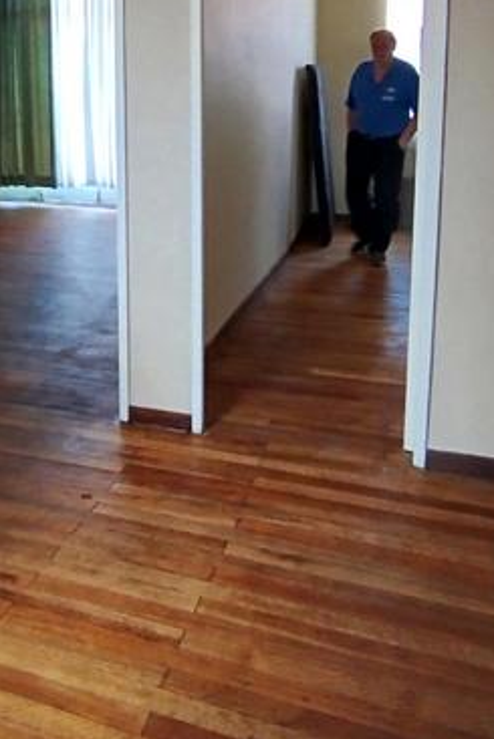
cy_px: 201
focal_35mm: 34
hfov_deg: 38.0
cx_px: 125
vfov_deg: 53.7
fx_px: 699
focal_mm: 1.65
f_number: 2.2
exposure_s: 1/25
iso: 200
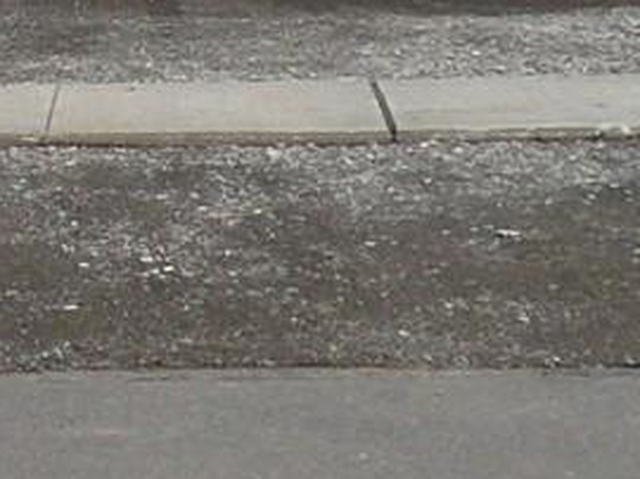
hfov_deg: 11.6
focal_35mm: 167
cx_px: -137
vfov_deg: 8.6
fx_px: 3085
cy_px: -344
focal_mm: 4.7
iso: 100
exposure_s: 1/640
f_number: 2.8
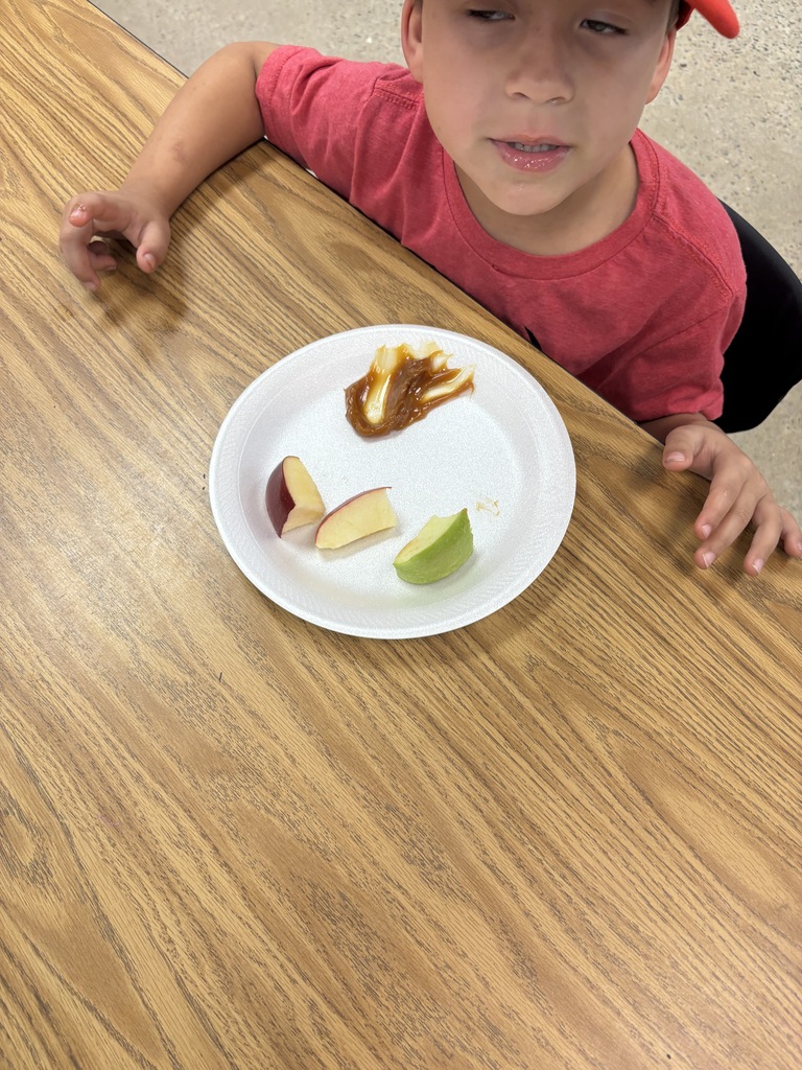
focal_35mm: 26
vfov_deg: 67.3
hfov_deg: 53.1
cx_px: 401
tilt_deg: -63.1
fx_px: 803
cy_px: 535
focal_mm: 5.96
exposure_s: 1/120
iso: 125
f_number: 1.6
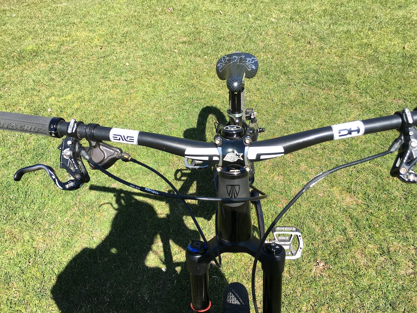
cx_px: 208
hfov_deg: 61.7
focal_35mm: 29
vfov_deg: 48.2
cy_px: 156
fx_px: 349
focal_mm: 4.15
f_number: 2.2
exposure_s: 1/657
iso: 25
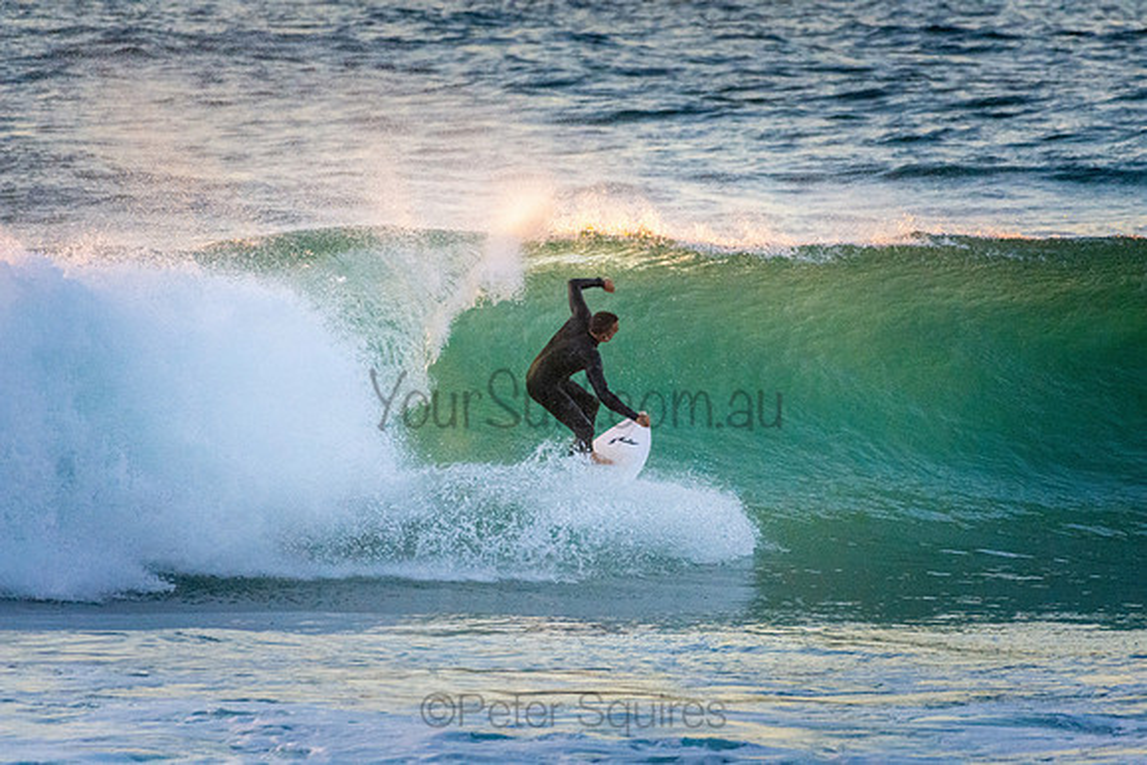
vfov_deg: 1.8
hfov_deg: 2.7
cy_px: 382
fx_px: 23900
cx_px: 574
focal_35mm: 750
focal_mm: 500
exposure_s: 1/1600
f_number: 5.6
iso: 3200
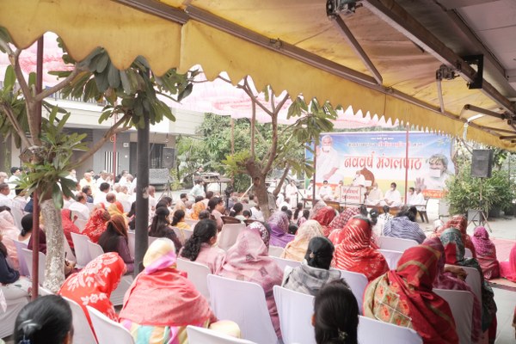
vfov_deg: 47.9
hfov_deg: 67.4
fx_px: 387
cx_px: 258
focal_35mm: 27
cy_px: 172
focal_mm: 18
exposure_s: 1/100
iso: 1250
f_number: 5.6
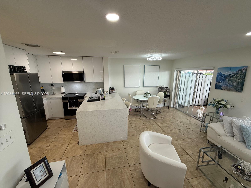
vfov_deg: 85.7
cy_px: 94
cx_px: 126
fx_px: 102
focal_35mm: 14
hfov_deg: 102.1
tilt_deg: -12.6
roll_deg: -0.3
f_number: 2.2
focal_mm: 2.22
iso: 100
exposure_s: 1/99
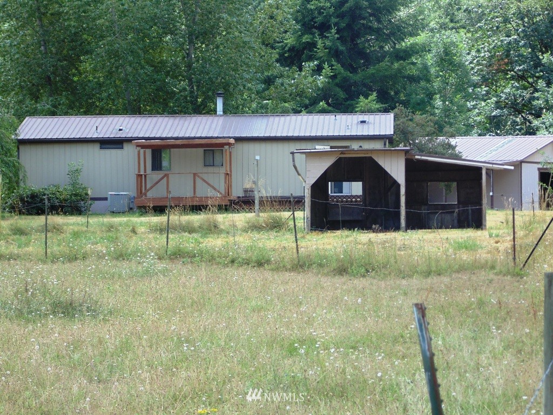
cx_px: 276
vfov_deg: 9.6
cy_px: 208
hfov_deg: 12.7
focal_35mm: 155
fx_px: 2476
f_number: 5.2
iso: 80
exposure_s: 1/160
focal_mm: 27.8
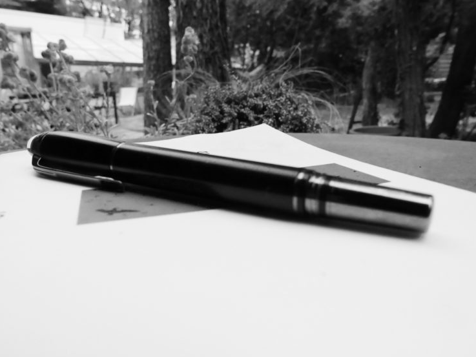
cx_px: 242
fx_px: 344
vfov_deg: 54.9
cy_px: 179
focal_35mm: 25
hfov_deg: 69.4
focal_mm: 10.9
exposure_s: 1/2000
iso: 3200
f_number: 8
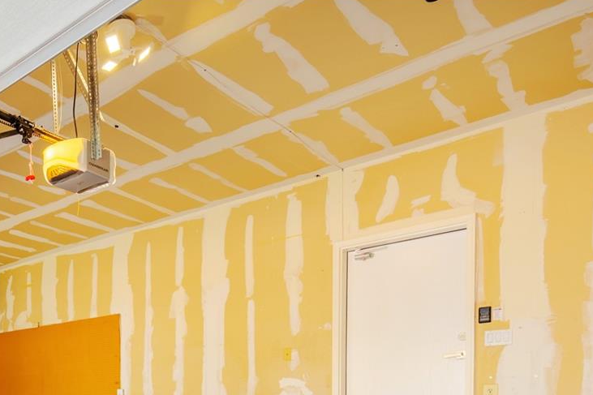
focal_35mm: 35
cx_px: 32
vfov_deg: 33.4
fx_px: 576
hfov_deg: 47.4
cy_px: 426
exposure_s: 1/1000
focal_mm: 16
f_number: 5
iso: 100
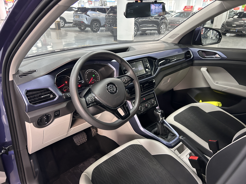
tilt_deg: -23.1
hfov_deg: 67.3
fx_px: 185
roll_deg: -0.5
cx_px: 123
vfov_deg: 53.1
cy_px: 92
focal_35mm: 26
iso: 320
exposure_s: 1/50
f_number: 1.5
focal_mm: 5.7
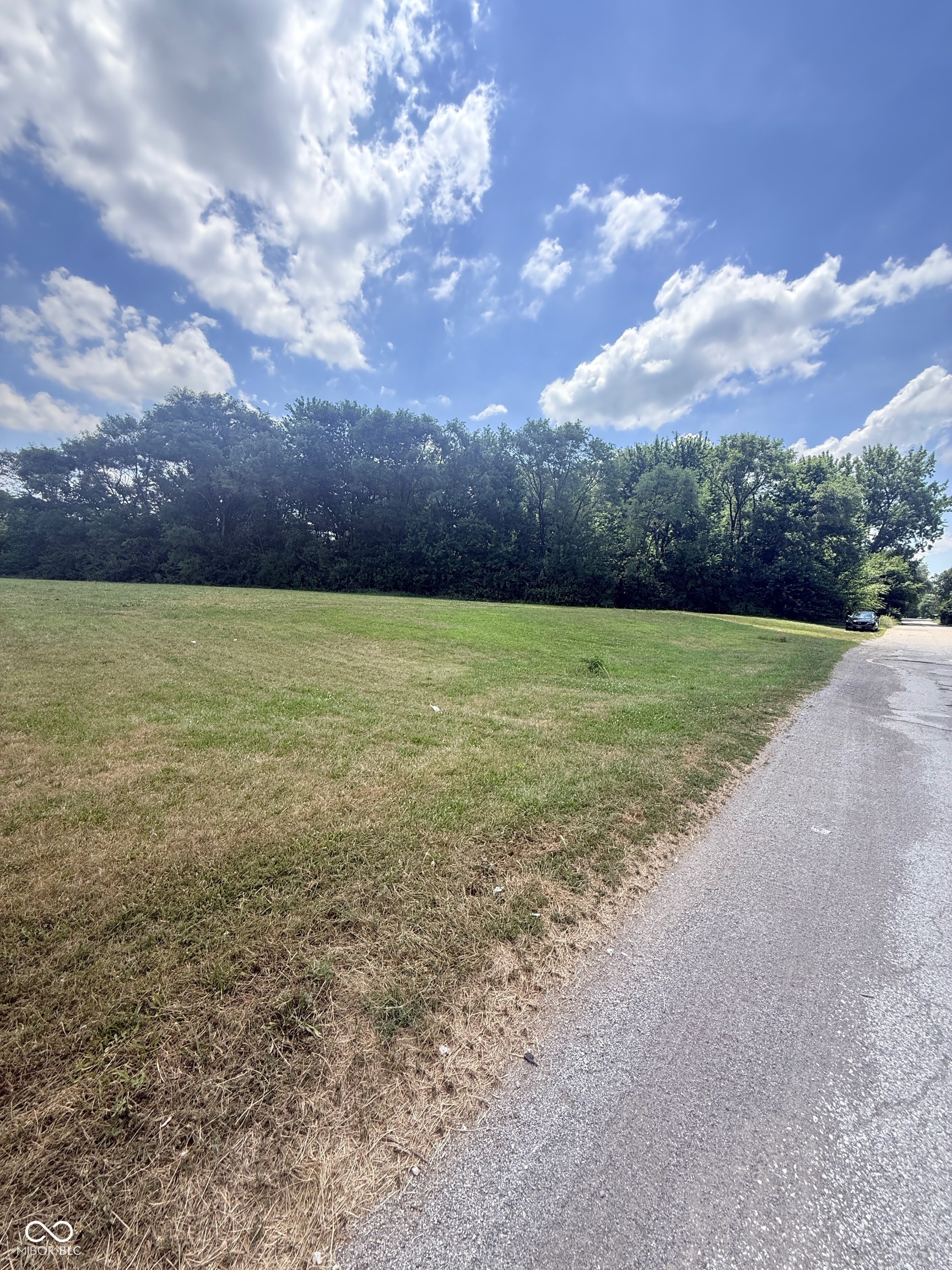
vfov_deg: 102.1
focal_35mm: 14
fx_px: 513
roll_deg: -2.1
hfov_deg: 85.7
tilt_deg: -4.4
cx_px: 476
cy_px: 635
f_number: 2.2
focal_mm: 2.22
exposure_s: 1/1087
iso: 64
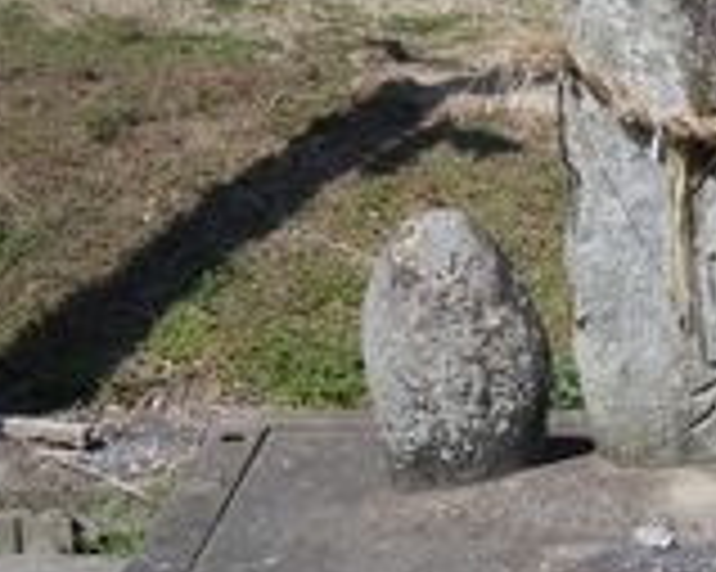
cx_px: 757
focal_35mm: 81
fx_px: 1715
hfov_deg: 22.4
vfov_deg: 18.9
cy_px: 329
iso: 100
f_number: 4
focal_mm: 5.9
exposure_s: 1/800
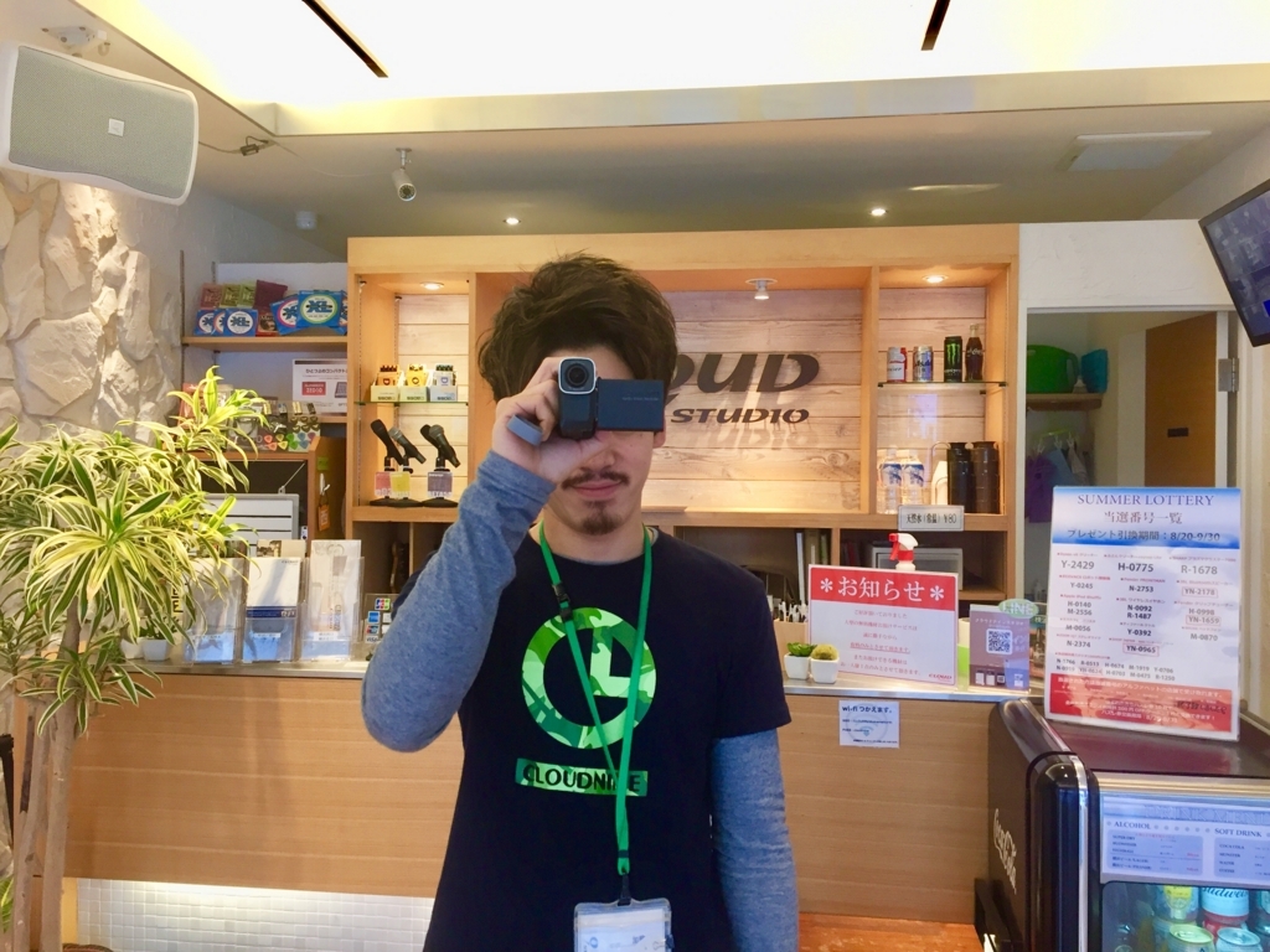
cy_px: 476
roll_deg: -1.3
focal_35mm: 29
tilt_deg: -2.0
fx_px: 1064
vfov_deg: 48.2
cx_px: 635
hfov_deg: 61.7
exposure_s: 1/33
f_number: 2.2
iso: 50
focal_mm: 4.15
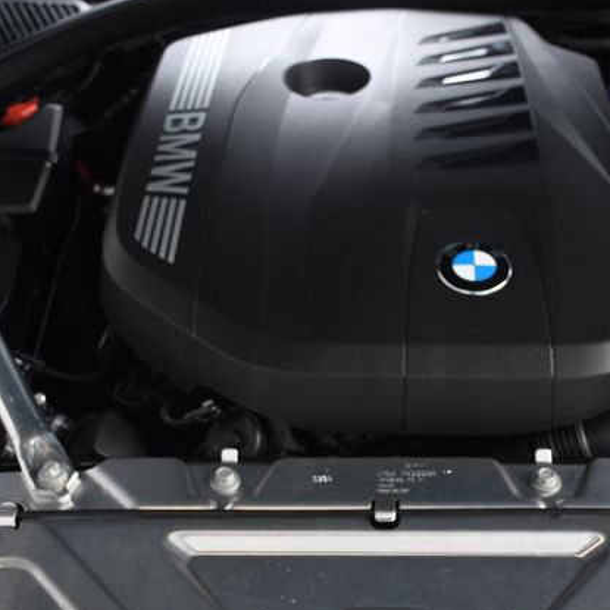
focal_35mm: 59
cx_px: 363
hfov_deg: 29.0
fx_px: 1176
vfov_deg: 29.1
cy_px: 309
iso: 100
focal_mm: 30
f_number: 4
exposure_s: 1/160
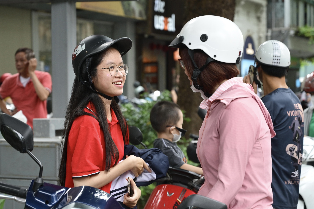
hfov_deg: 28.8
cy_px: 104
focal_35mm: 70
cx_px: 157
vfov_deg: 19.5
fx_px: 610
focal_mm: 70
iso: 800
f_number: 4
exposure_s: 1/640
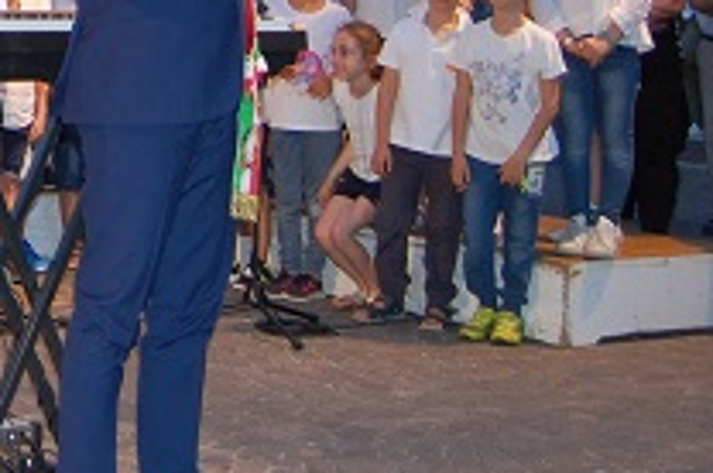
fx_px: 2195
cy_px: -235
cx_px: -329
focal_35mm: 111
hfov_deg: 16.9
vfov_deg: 11.8
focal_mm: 22
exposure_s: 1/60
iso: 400
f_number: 3.8
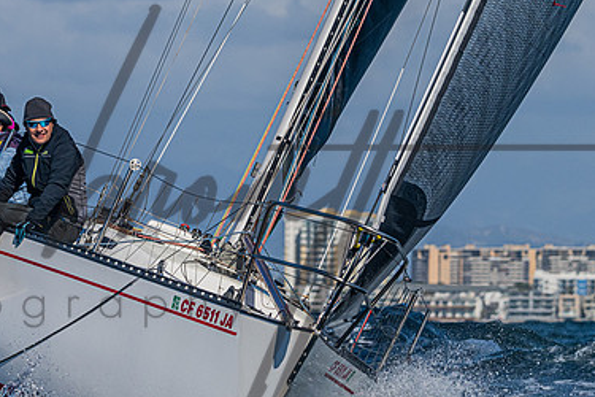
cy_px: 115
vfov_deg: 3.6
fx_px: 6297
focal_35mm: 381
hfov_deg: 5.4
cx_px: 197
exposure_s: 1/6400
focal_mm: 180
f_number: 6.3
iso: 400
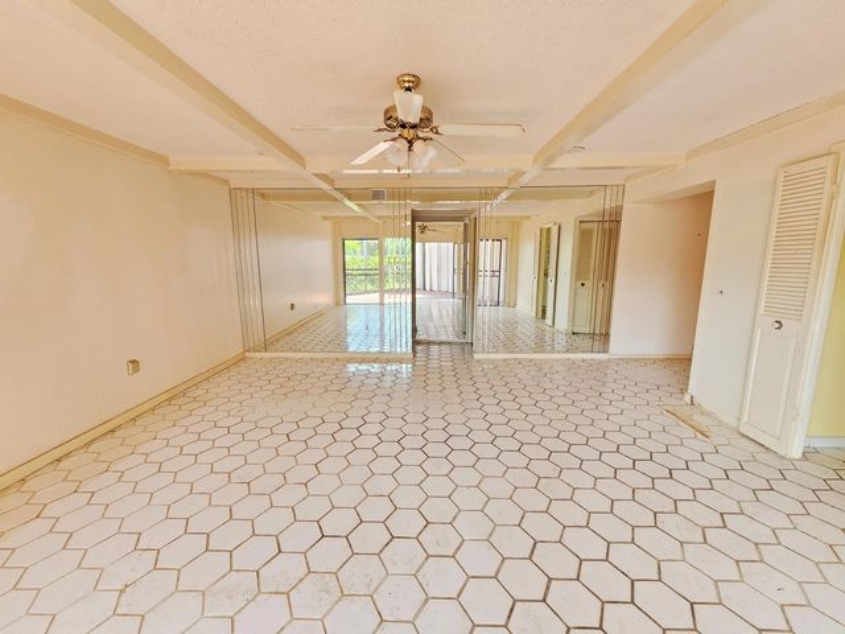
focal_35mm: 13
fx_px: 317
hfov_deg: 106.2
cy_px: 317
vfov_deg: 89.9
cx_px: 422
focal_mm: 2.2
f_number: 2.2
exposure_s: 1/60
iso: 100
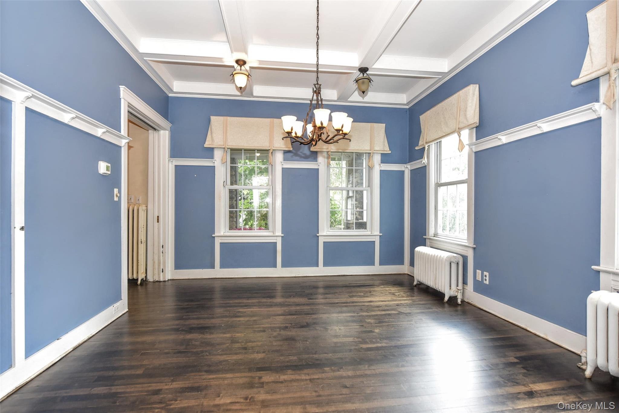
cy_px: 206
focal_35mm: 18
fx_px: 310
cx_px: 310
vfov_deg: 67.4
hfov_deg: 90.0
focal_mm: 18
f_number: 4.5
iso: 800
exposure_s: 1/80
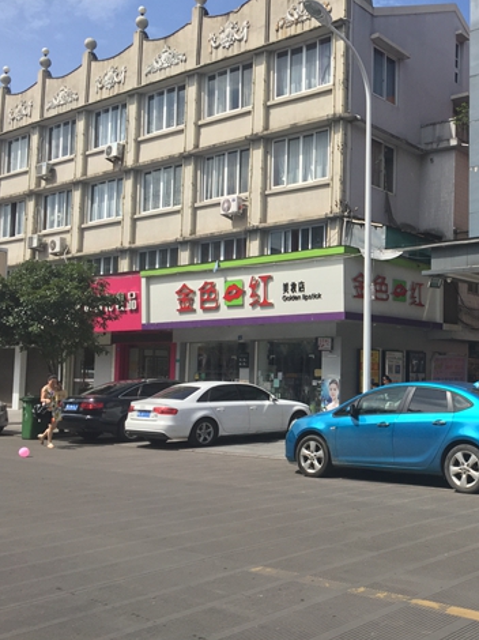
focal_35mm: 39
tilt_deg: +3.2
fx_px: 720
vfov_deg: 47.9
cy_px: 319
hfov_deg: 35.1
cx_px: 411
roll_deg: -1.7
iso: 32
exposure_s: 1/1980
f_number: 2.2
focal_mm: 4.15
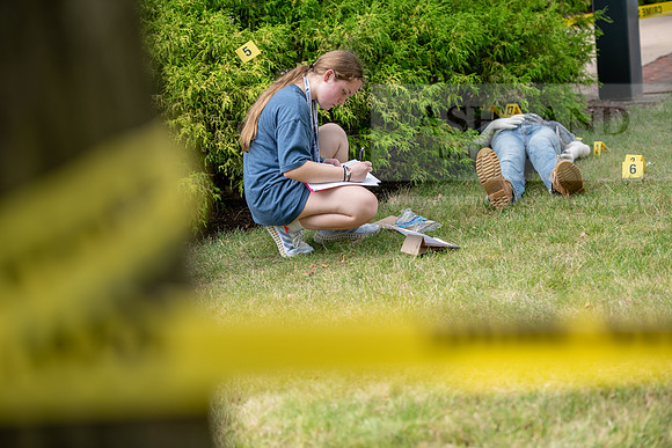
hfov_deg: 20.8
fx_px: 1830
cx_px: 336
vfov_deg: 14.0
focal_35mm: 98
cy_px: 224
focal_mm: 98
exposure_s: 1/400
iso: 160
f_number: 3.2
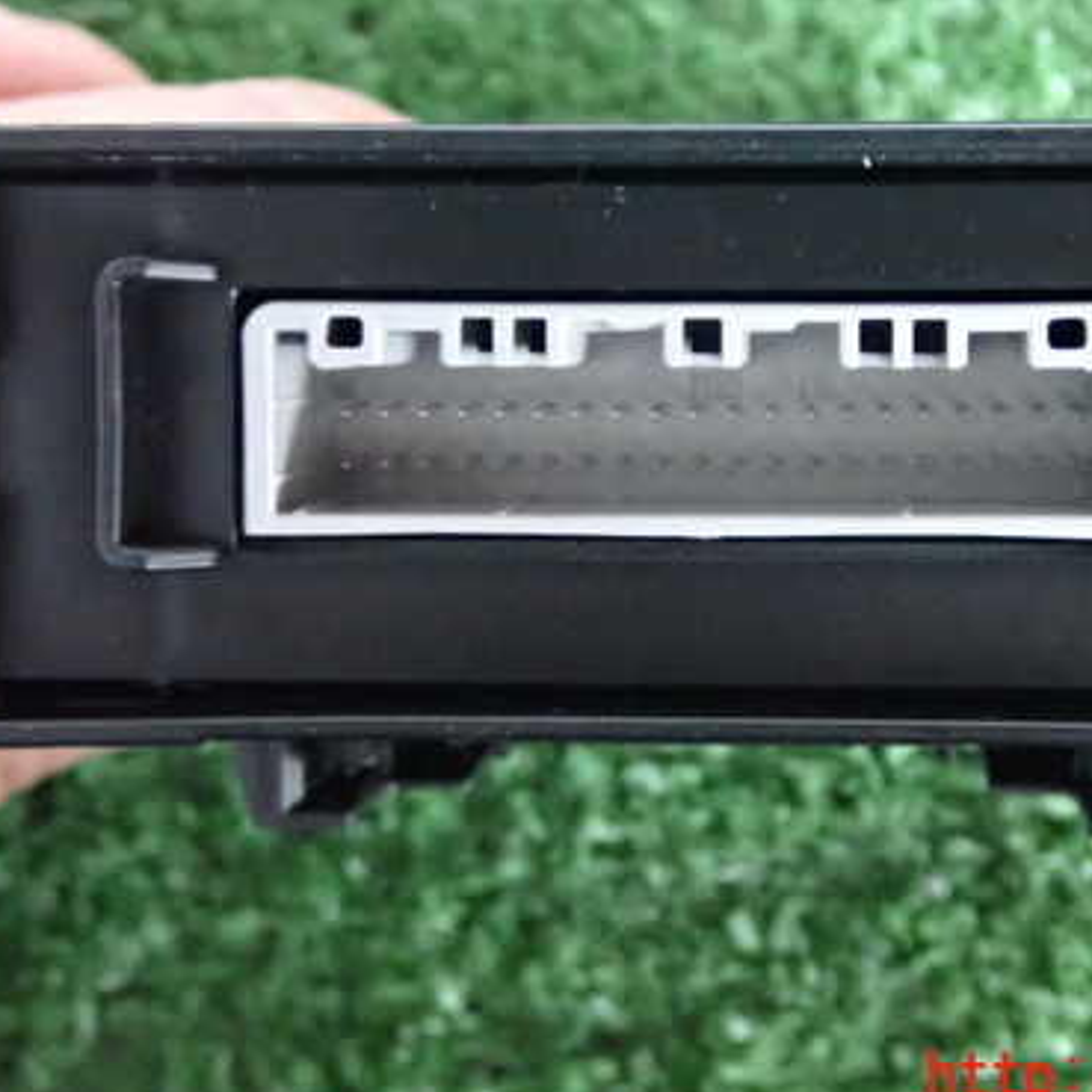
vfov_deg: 66.8
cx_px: 707
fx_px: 821
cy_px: 450
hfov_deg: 65.9
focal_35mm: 23
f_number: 3.3
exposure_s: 1/50
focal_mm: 2.9
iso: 3200
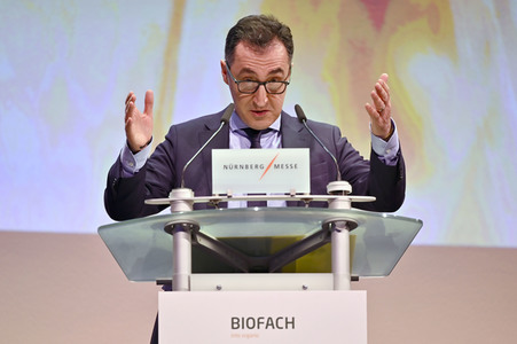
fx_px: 2870
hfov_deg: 10.3
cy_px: 172
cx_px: 258
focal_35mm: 200
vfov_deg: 6.9
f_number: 2.8
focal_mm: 200
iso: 800
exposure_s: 1/500
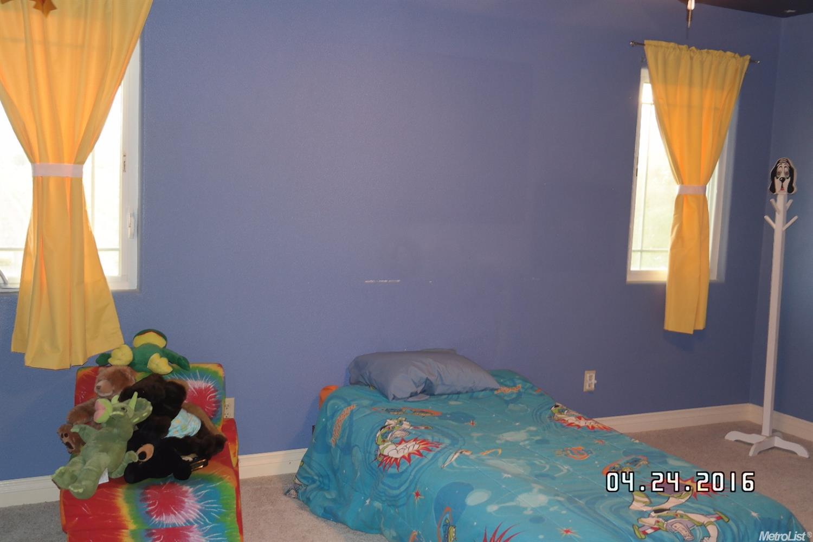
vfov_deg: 36.9
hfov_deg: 53.1
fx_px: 813
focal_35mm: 36
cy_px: 271
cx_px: 406
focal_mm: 24
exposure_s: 1/15
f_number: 4
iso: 400
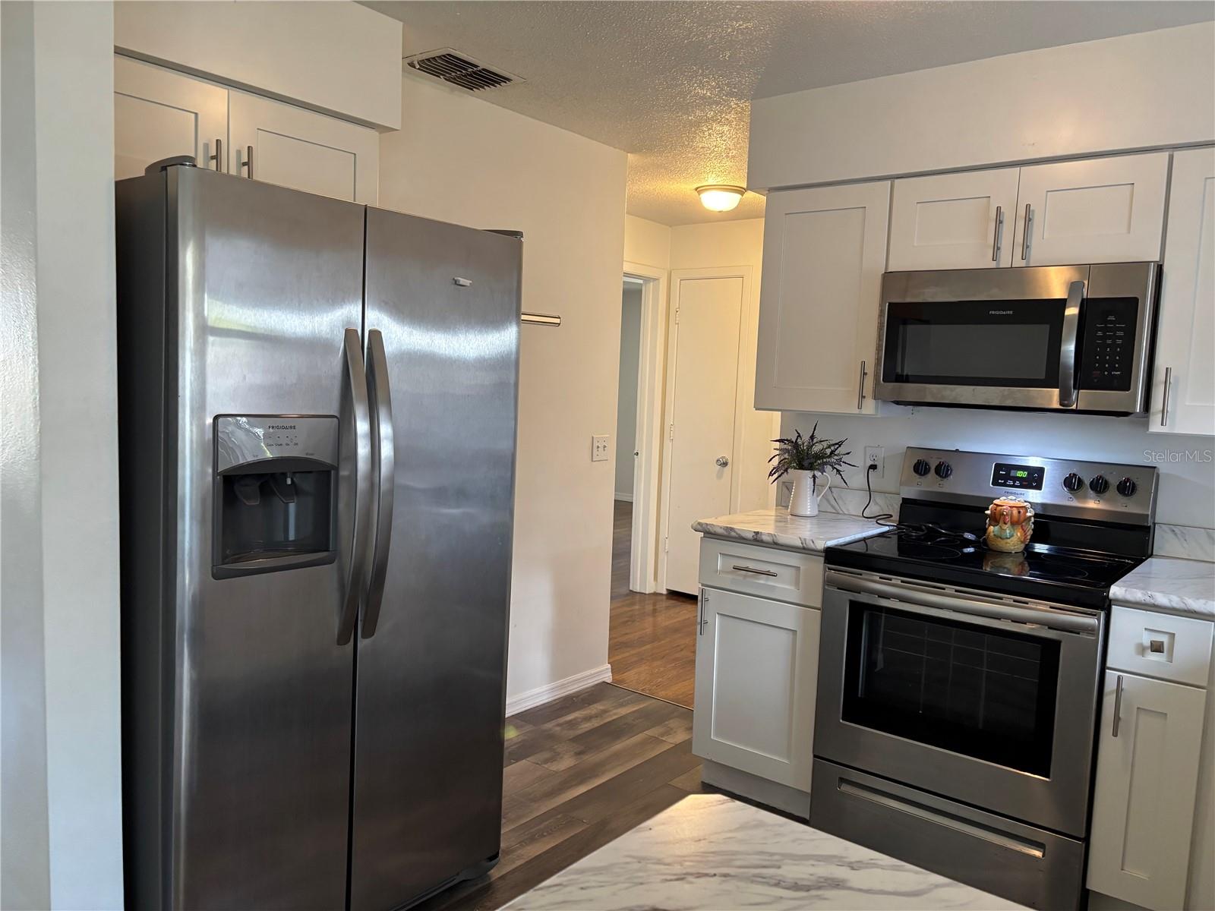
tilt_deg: -4.8
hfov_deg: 67.3
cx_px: 608
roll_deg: -2.4
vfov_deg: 53.1
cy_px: 456
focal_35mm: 26
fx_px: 913
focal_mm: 5.96
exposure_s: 1/60
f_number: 1.6
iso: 250
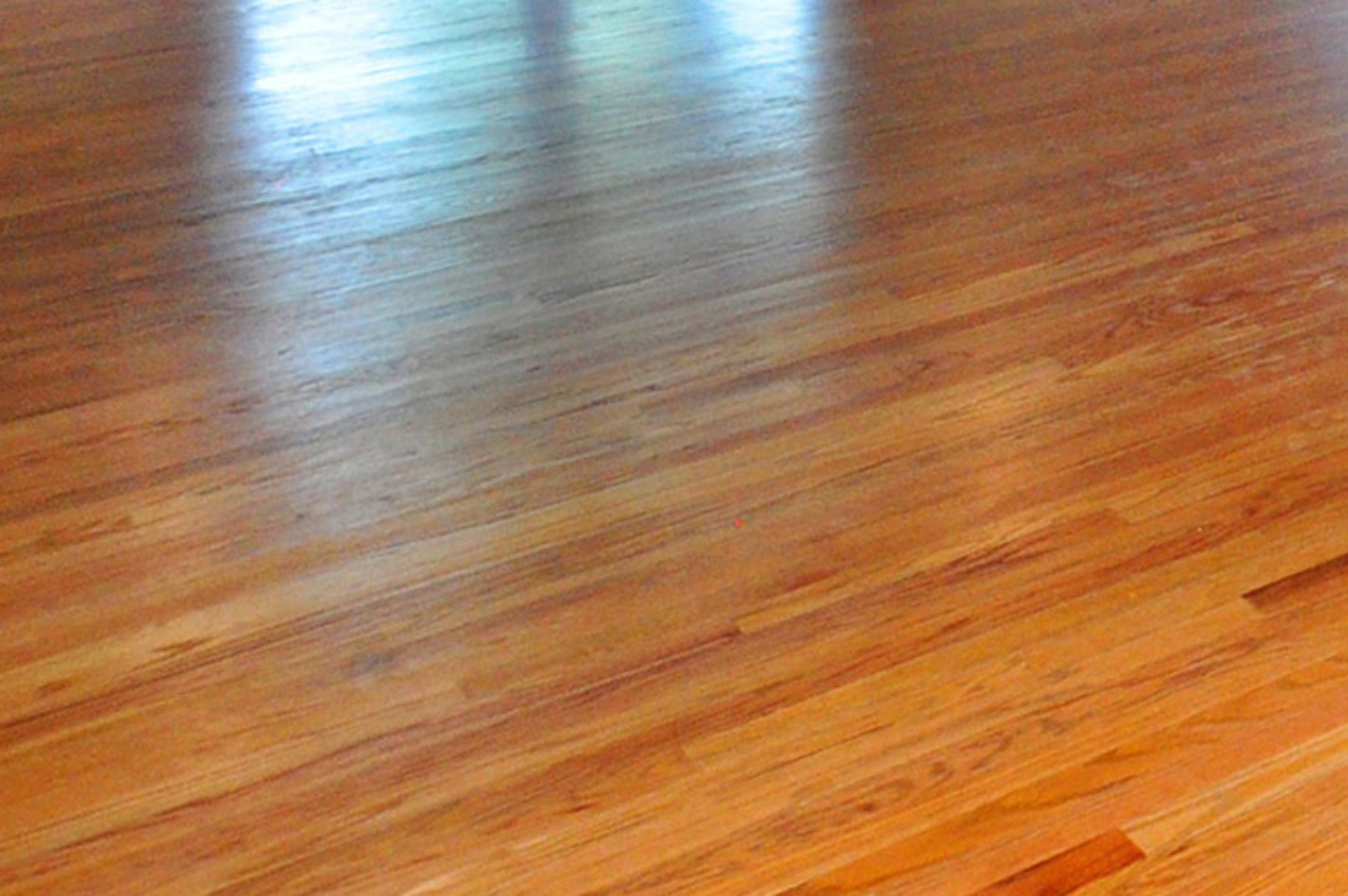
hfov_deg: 25.5
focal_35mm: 57
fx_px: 2132
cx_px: 2069
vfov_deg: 19.0
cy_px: -651
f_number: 5
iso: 1000
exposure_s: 1/60
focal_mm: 10
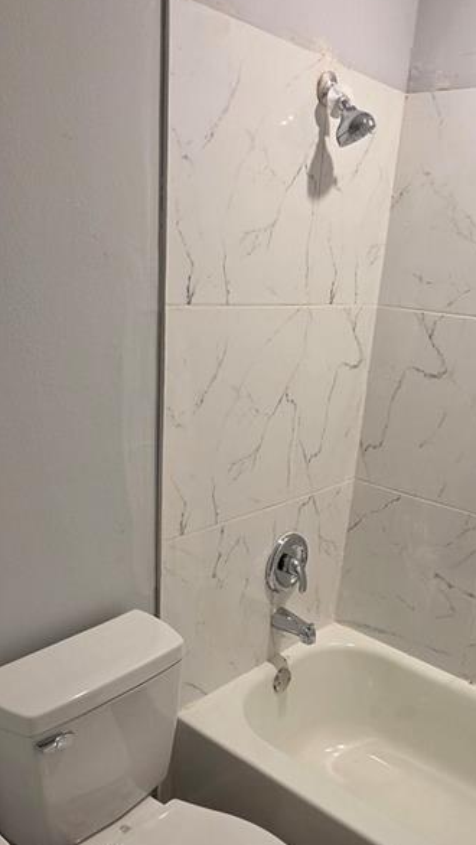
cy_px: 567
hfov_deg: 40.2
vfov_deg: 64.3
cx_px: 254
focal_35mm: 29
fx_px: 650
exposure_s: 1/120
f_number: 1.9
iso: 200
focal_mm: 2.2
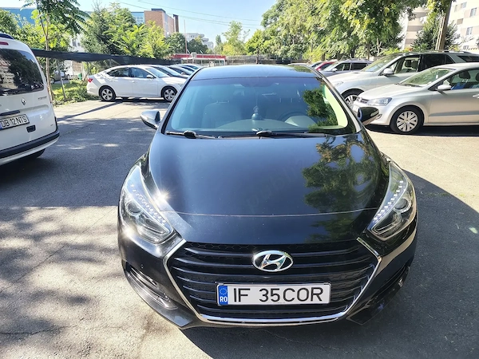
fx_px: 332
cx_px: 240
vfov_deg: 56.8
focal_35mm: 24
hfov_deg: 71.6
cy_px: 180
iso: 100
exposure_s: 1/317
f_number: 1.8
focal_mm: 5.56
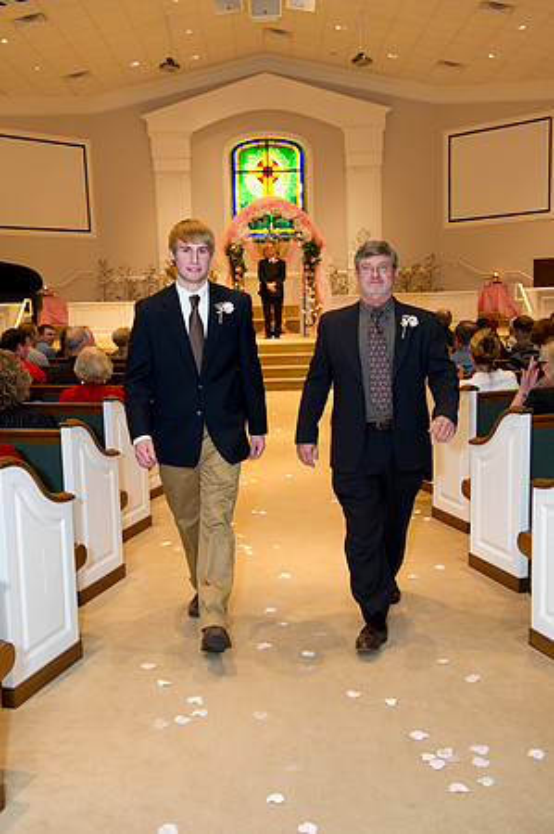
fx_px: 879
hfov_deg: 35.0
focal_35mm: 38
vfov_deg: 50.7
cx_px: 277
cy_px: 417
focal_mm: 38
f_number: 4.5
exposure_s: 1/125
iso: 1600
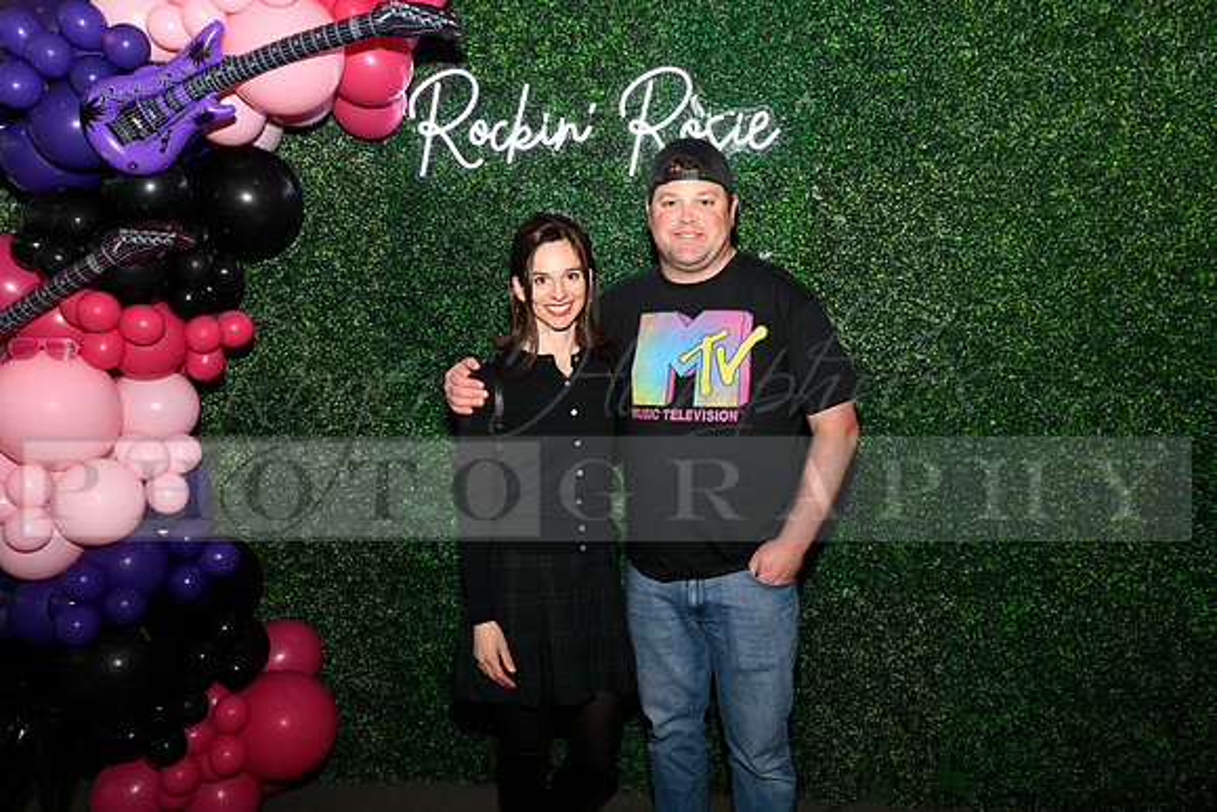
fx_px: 981
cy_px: 406
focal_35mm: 29
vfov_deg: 45.0
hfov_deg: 63.6
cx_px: 608
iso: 500
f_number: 6.3
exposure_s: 1/60
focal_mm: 29
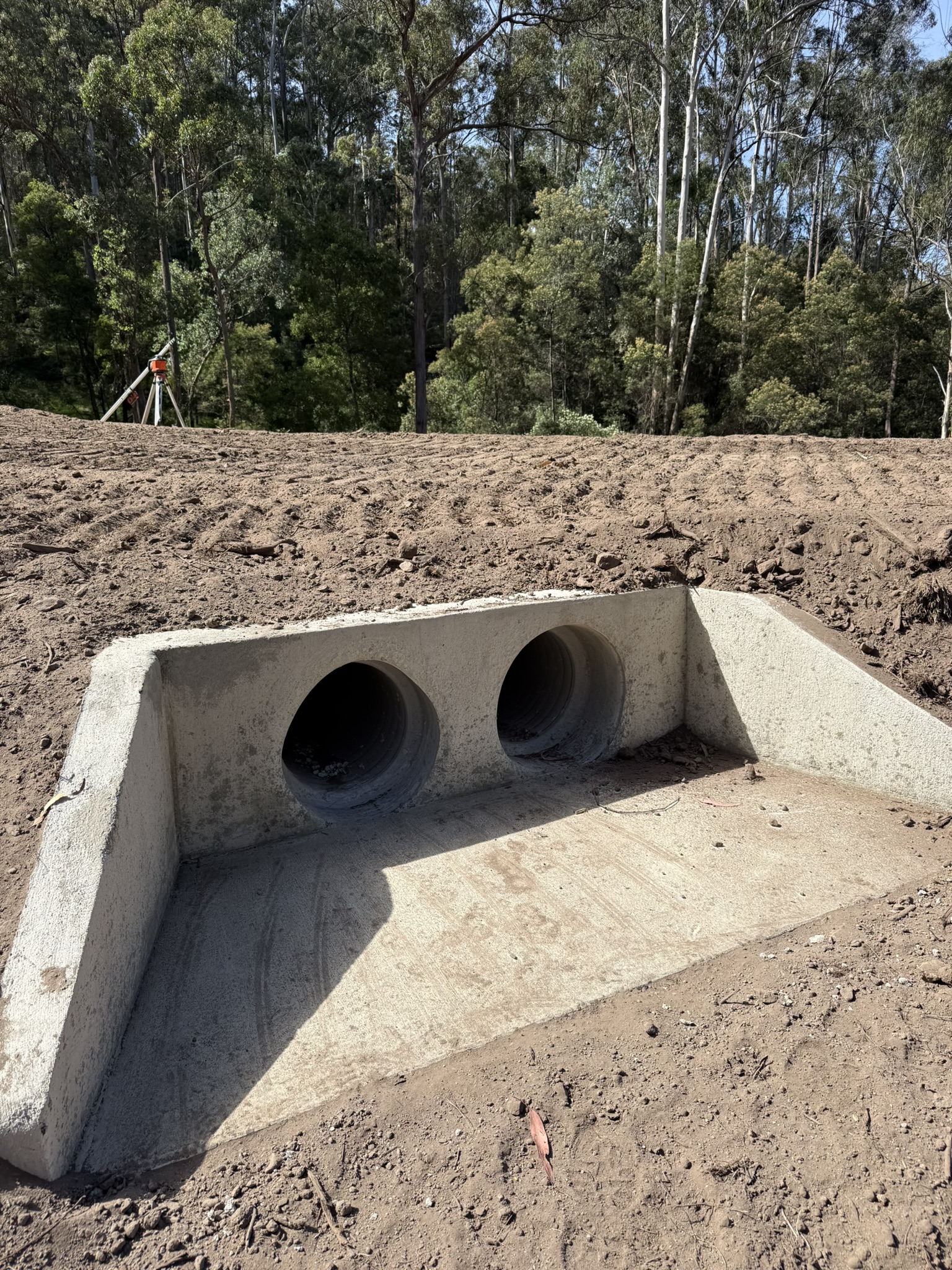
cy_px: 635
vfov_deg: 71.6
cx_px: 476
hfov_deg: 56.8
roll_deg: +1.4
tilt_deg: -14.8
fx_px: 880
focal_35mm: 24
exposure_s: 1/2907
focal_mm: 6.76
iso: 80
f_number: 1.78
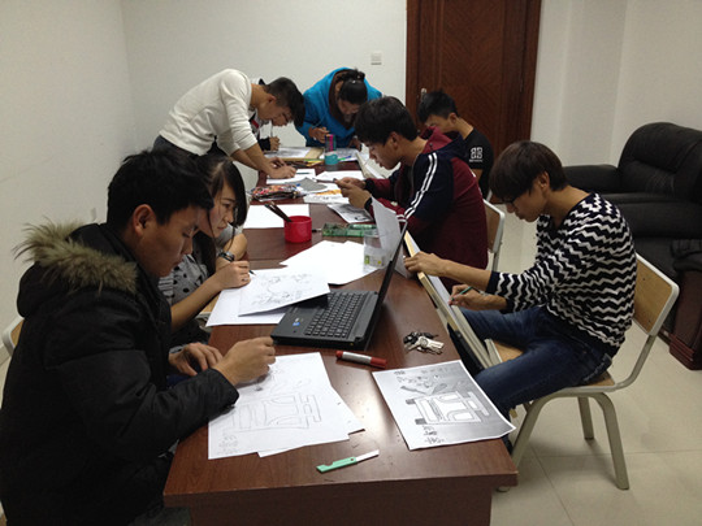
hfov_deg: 52.6
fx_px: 710
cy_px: 263
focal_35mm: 35
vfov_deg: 40.7
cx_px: 351
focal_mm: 4.28
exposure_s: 1/20
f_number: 2.4
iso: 160
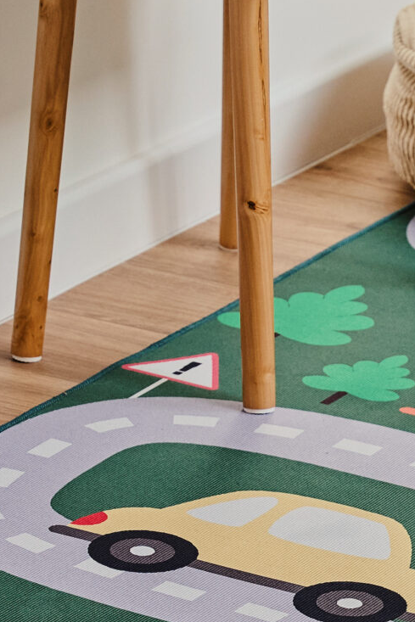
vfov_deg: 9.0
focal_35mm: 227
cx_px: 404
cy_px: 492
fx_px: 3923
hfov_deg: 6.0
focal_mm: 65
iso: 640
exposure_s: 1/200
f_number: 5.6
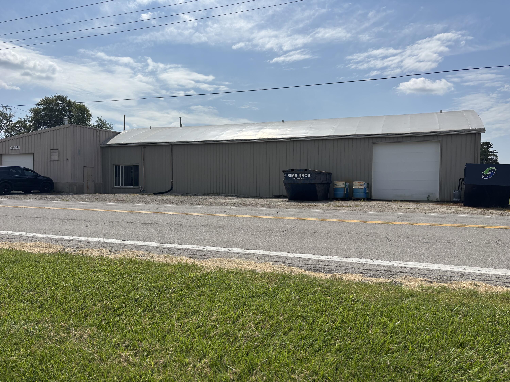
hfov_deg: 67.3
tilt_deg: -2.9
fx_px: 383
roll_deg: -0.8
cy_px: 191
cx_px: 255
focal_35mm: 26
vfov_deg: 53.1
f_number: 1.6
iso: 50
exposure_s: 1/8333
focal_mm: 5.96
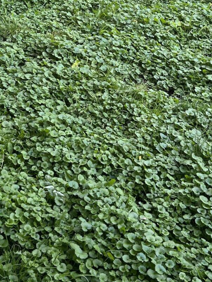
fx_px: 531
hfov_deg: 22.6
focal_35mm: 65
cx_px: 112
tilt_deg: -23.8
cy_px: 70
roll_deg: -2.8
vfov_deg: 29.3
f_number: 1.5
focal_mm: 5.7
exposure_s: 1/121
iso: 50
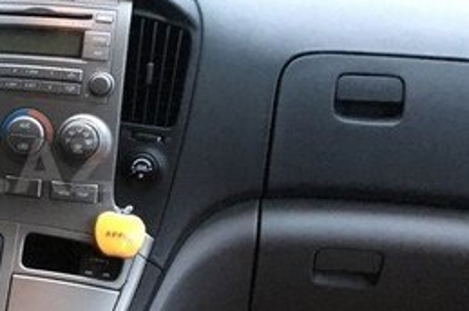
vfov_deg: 17.7
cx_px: -74
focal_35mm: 77
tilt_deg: -19.2
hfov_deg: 24.2
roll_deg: +4.1
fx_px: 1002
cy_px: 165
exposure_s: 1/17
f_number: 2.2
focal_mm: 4.15
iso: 640
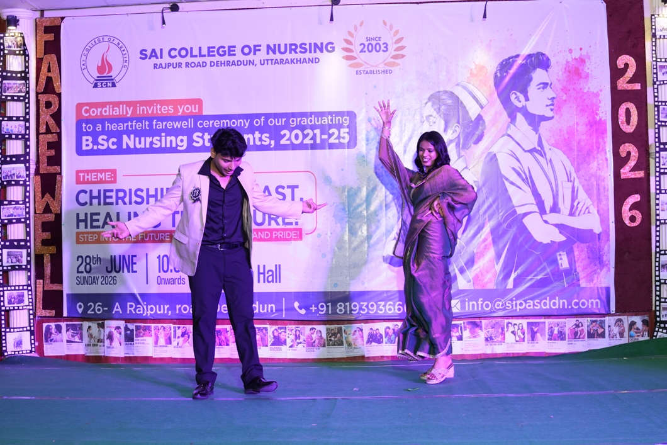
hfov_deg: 38.2
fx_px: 964
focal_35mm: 52
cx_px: 334
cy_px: 222
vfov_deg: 26.0
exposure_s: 1/160
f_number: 4
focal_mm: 35
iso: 800
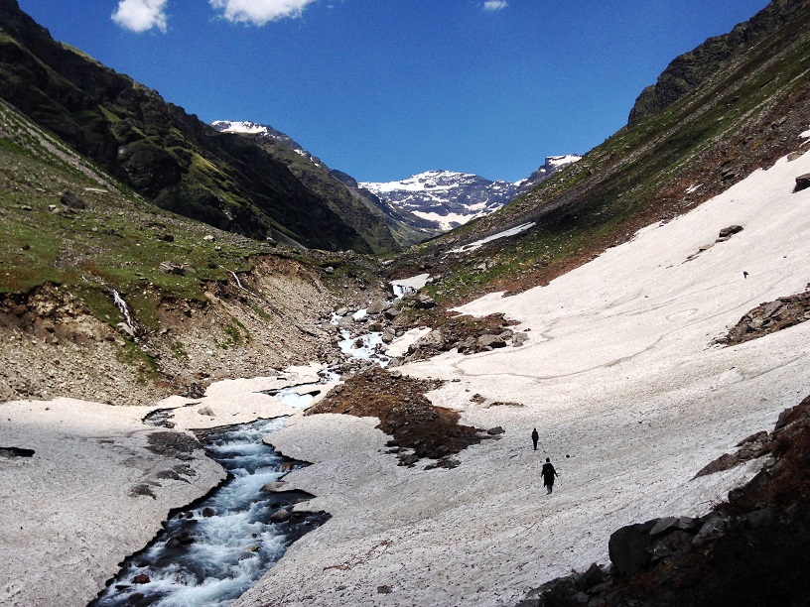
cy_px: 304
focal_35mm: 33
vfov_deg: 42.9
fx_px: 772
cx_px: 405
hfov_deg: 55.4
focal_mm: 4.12
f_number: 2.4
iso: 50
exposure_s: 1/3623
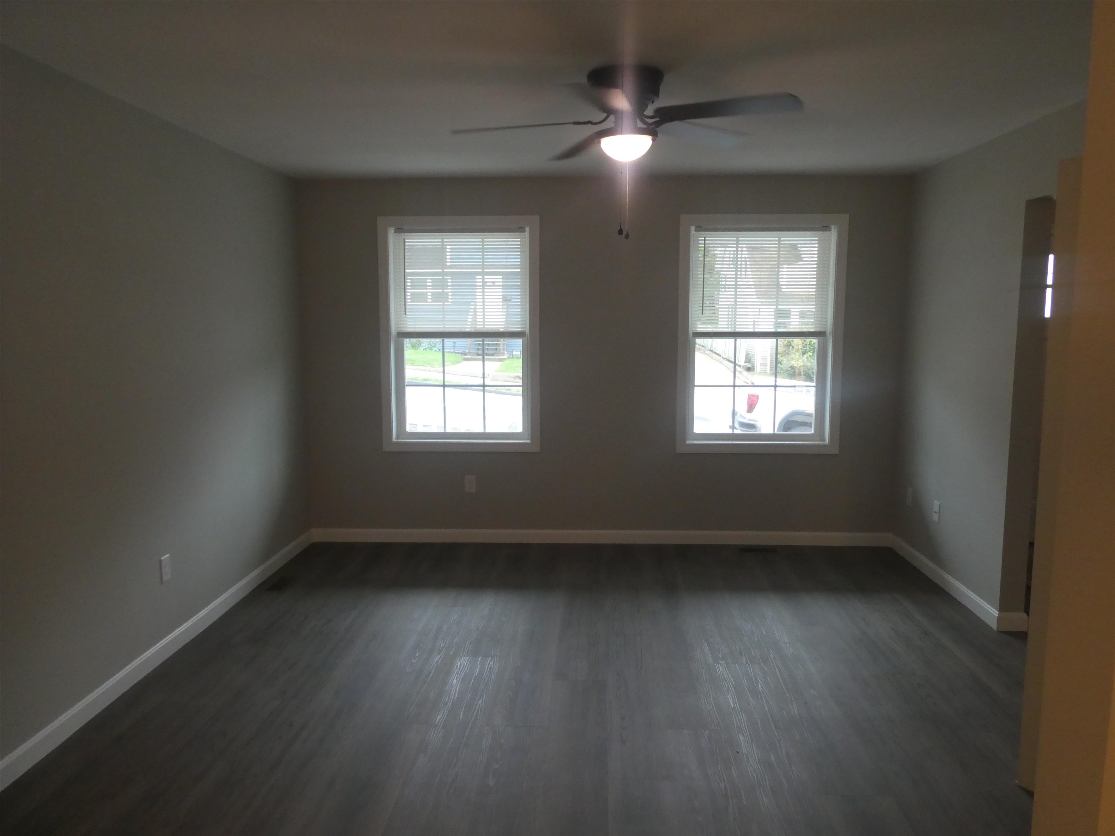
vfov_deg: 56.8
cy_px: 418
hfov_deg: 71.6
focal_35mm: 24
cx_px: 558
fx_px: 773
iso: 320
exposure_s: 1/60
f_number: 3.3
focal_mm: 4.3
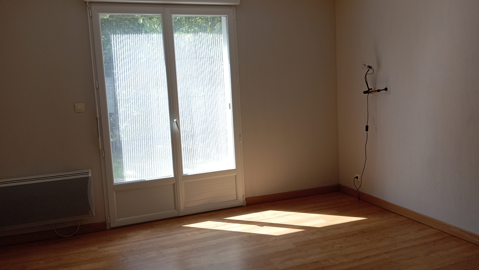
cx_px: 241
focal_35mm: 30
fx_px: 381
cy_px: 127
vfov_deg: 38.9
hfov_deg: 64.3
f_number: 1.8
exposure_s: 1/50
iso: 100
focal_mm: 4.05
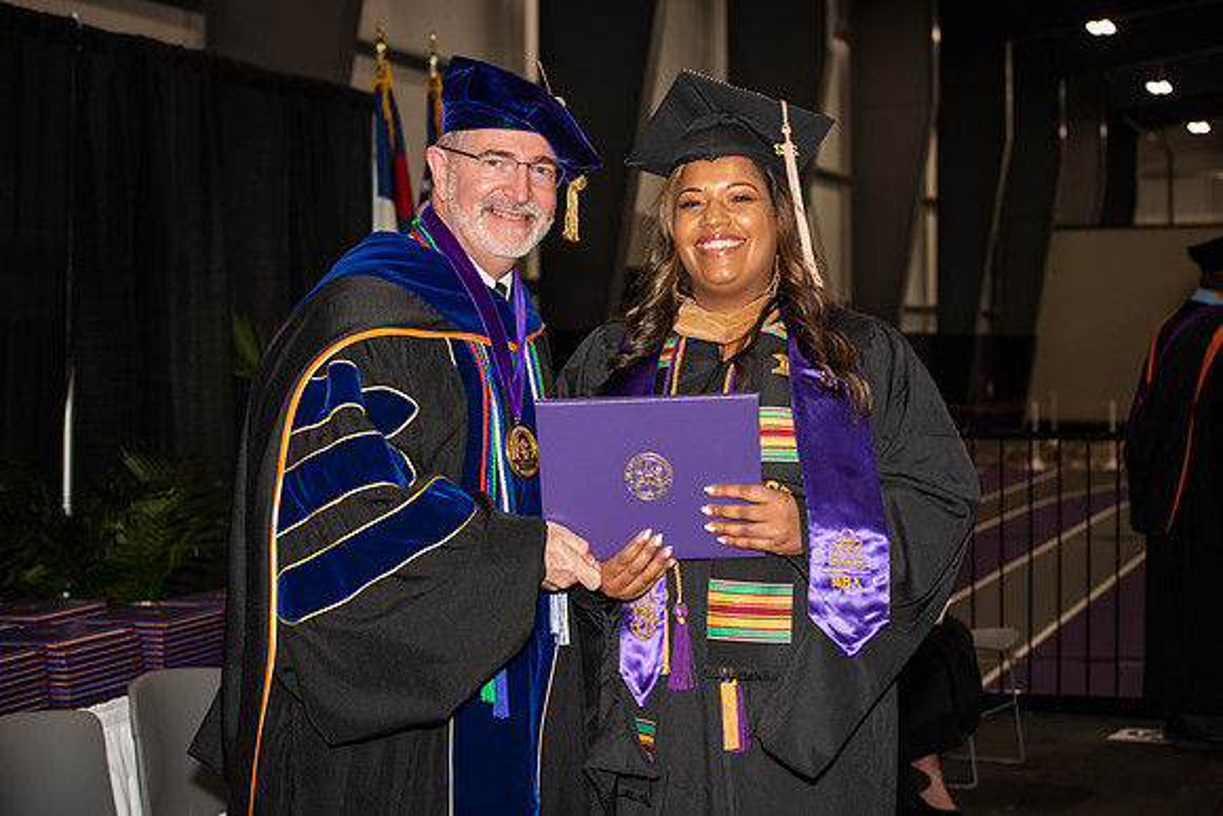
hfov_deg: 28.8
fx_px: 2379
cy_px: 408
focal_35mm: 70
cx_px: 612
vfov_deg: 19.5
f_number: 5.6
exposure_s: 1/200
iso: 1000
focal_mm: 70
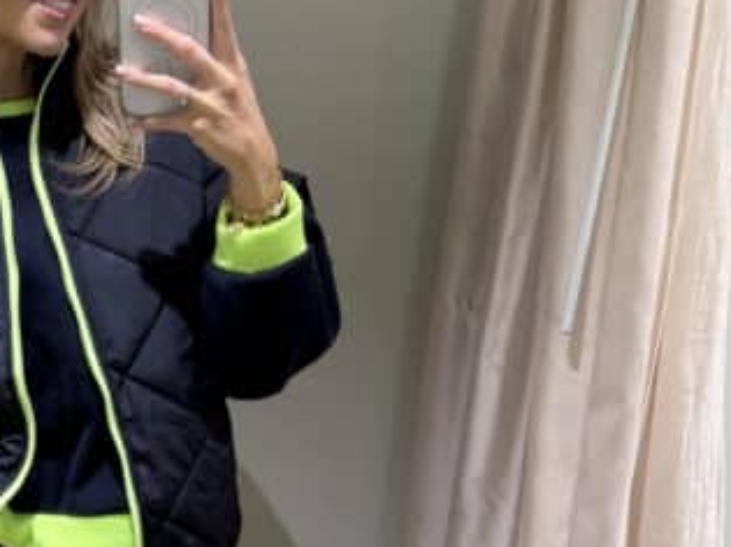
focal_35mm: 61
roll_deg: -0.9
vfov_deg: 23.8
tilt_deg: -18.2
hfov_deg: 30.9
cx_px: 142
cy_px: 403
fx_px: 1288
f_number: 1.78
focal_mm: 6.76
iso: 125
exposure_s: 1/100
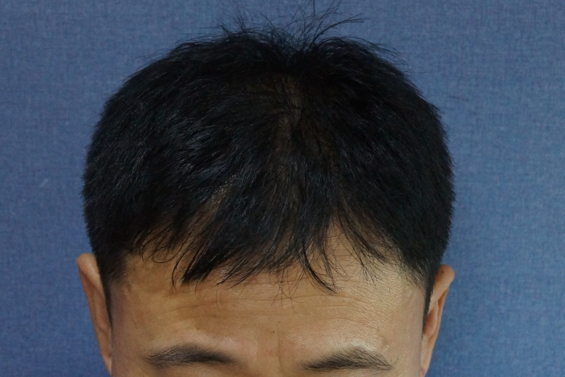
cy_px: 188
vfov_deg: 20.2
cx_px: 282
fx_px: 1059
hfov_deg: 29.9
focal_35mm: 68
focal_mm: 45
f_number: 5.6
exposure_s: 1/80
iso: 1600
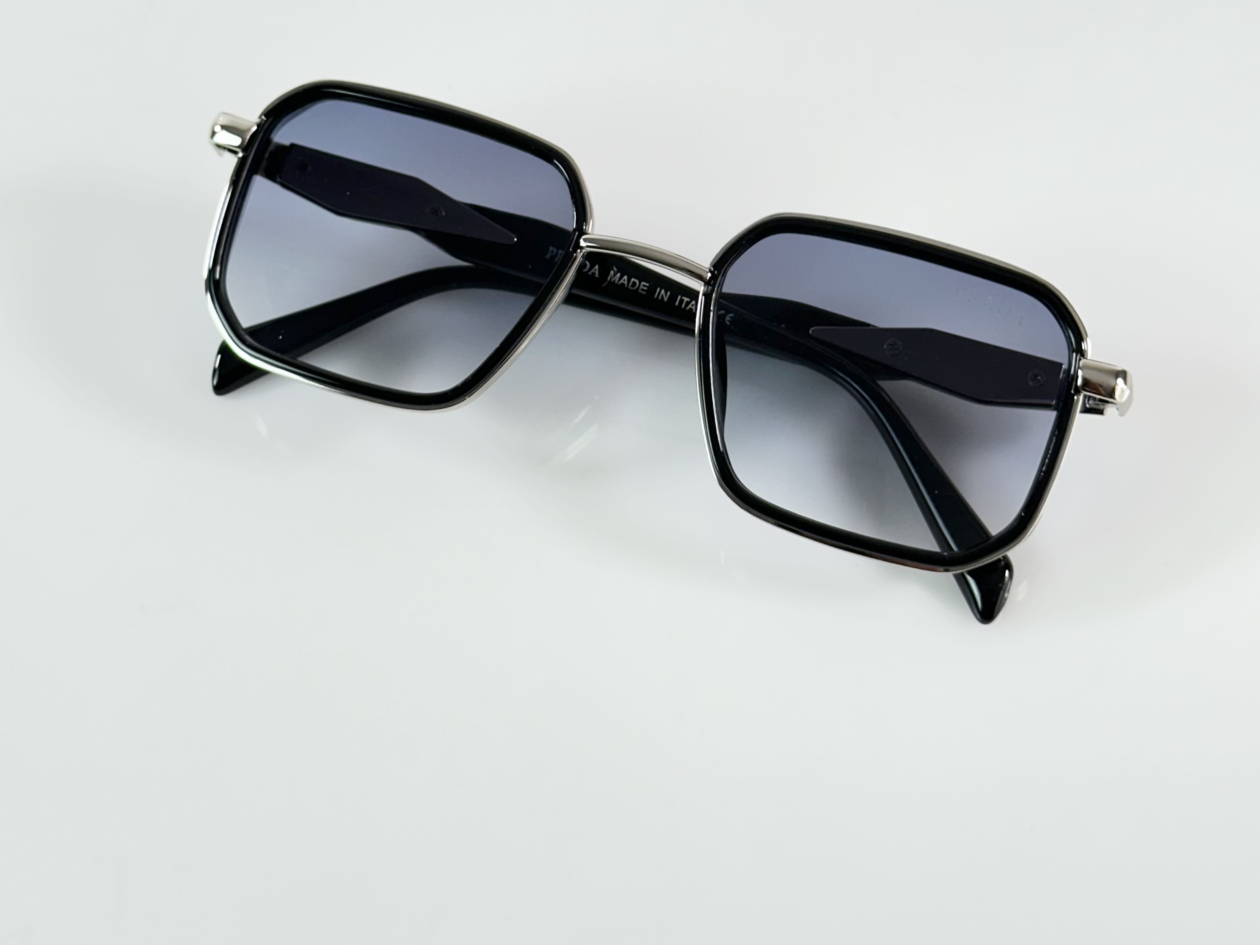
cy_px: 319
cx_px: 639
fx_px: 2366
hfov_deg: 29.8
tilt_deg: -57.6
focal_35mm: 65
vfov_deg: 22.5
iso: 80
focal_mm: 6.86
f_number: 1.78
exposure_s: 1/100
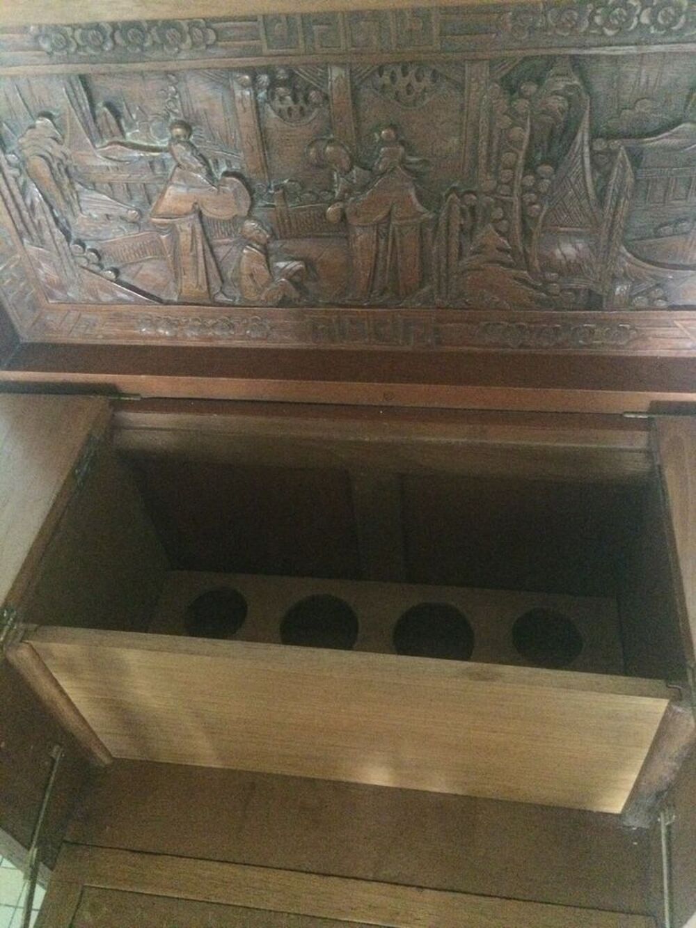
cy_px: 464
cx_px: 348
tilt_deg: -49.0
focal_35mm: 29
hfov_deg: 48.2
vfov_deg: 61.7
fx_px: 777
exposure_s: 1/17
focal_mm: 4.15
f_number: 2.2
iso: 1600
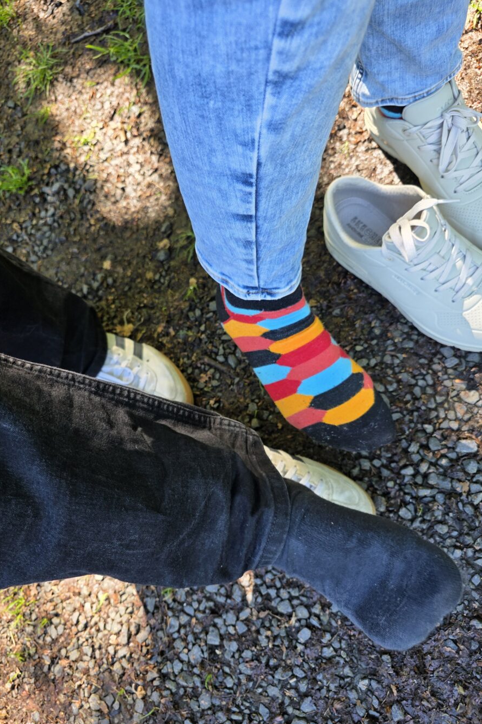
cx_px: 218
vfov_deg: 73.7
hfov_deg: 53.1
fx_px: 482
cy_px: 363
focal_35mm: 24
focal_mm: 6.3
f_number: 1.7
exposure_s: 1/180
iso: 80
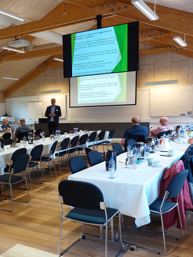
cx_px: 12
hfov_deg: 32.3
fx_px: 312
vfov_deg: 44.6
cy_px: 150
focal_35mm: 42
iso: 160
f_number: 1.8
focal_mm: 5.23
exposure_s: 1/100
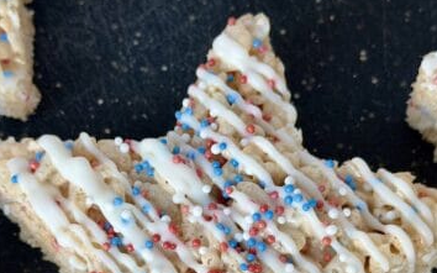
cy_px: 262
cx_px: 218
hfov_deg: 29.8
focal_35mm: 69
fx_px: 822
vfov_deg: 18.4
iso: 64
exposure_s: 1/121
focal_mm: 6.76
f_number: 1.78
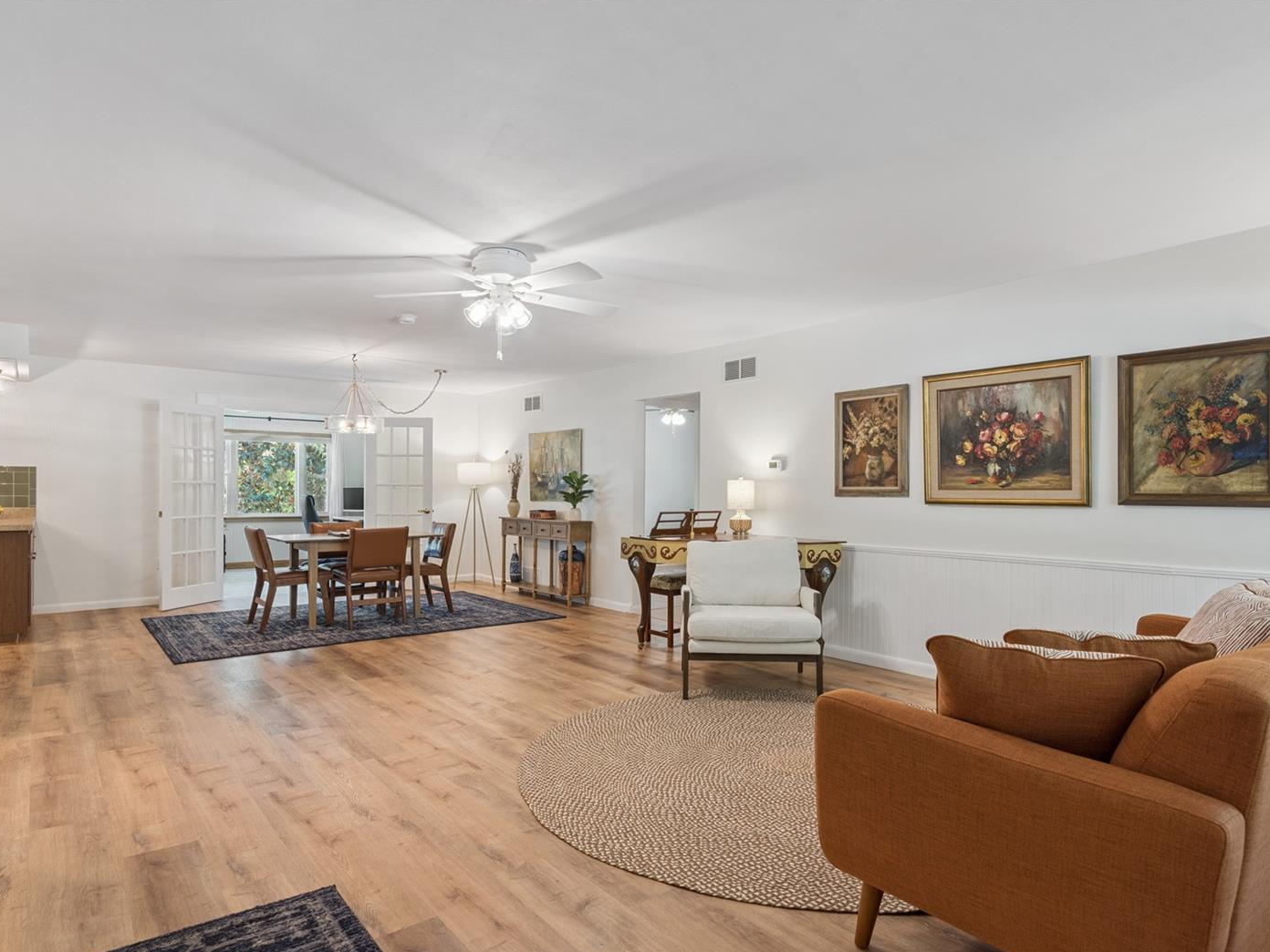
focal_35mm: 21
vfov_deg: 63.4
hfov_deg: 79.0
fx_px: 770
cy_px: 482
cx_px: 636
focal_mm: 19
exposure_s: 1/13
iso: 320
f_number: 9
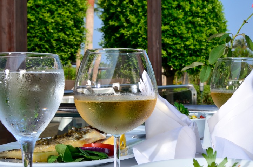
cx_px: 207
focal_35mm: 56
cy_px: 78
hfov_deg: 34.5
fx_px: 392
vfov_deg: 24.1
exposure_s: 1/250
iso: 100
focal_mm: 21
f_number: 8
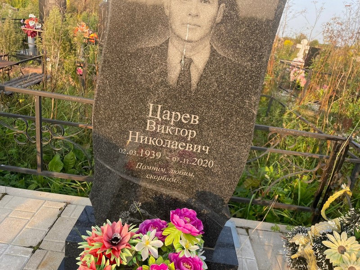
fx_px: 270
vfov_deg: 53.1
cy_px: 135
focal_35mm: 26
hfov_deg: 67.3
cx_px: 180
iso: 32
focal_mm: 4.2
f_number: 1.6
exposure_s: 1/698
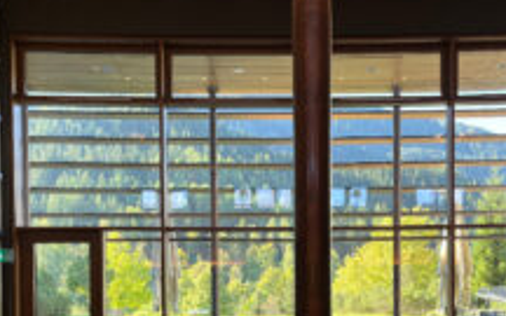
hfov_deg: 43.3
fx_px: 634
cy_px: 300
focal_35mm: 46
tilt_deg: -1.6
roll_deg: +0.4
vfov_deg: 26.8
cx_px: 300
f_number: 1.6
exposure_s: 1/100
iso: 50
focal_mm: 5.1
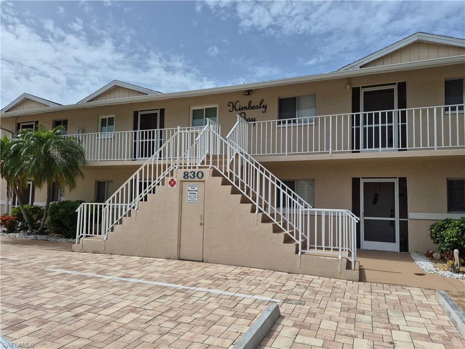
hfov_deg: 73.9
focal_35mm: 23
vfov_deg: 58.9
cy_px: 174
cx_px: 232
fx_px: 309
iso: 50
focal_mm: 5.4
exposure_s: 1/7696
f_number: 1.8
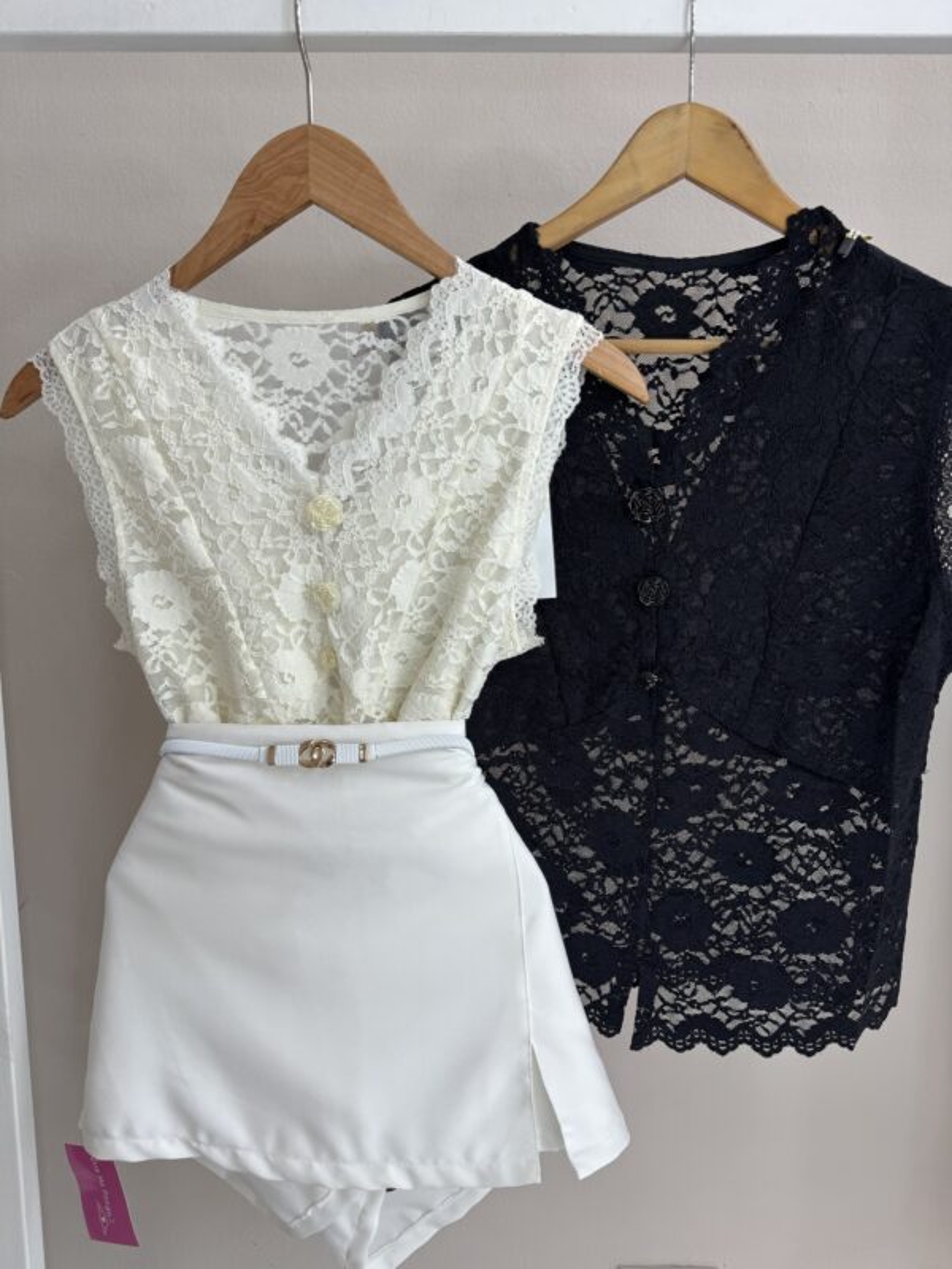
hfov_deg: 56.8
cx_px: 476
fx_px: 880
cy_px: 634
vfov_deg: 71.6
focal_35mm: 24
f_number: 1.78
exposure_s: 1/141
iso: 64
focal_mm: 6.76
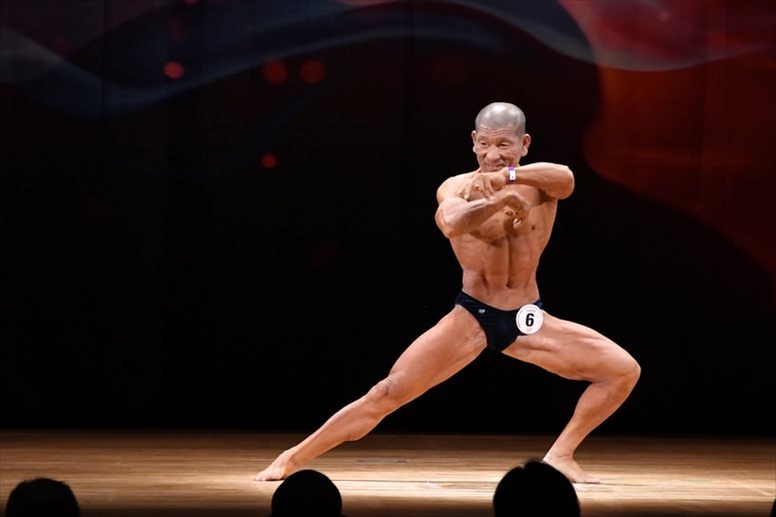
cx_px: 388
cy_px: 258
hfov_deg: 7.2
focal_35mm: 285
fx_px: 6140
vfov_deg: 4.8
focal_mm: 190
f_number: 5.6
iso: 4000
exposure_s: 1/400
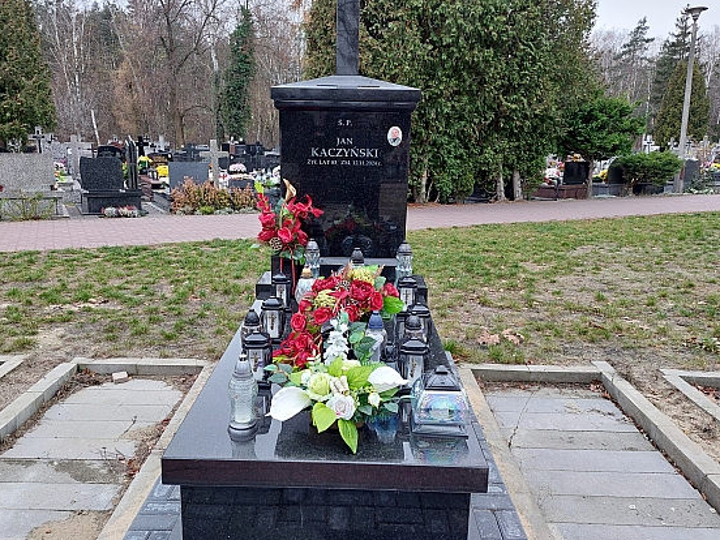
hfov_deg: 61.6
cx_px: 340
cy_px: 263
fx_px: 603
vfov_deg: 48.2
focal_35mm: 29
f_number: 1.8
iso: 80
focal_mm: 5.23
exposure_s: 1/50
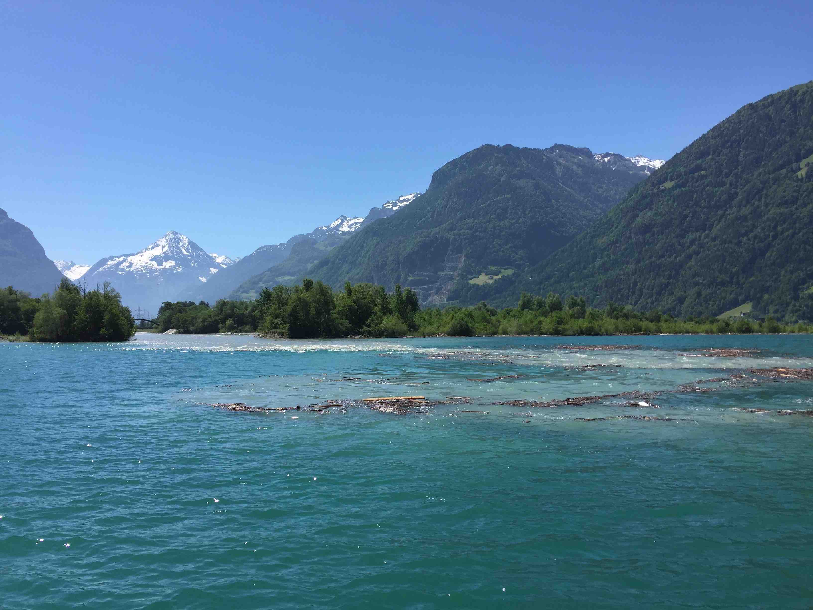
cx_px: 406
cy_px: 305
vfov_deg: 48.2
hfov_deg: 61.7
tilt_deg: +0.9
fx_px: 681
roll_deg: +0.1
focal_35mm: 29
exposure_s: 1/2326
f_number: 2.2
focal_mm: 4.15
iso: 32
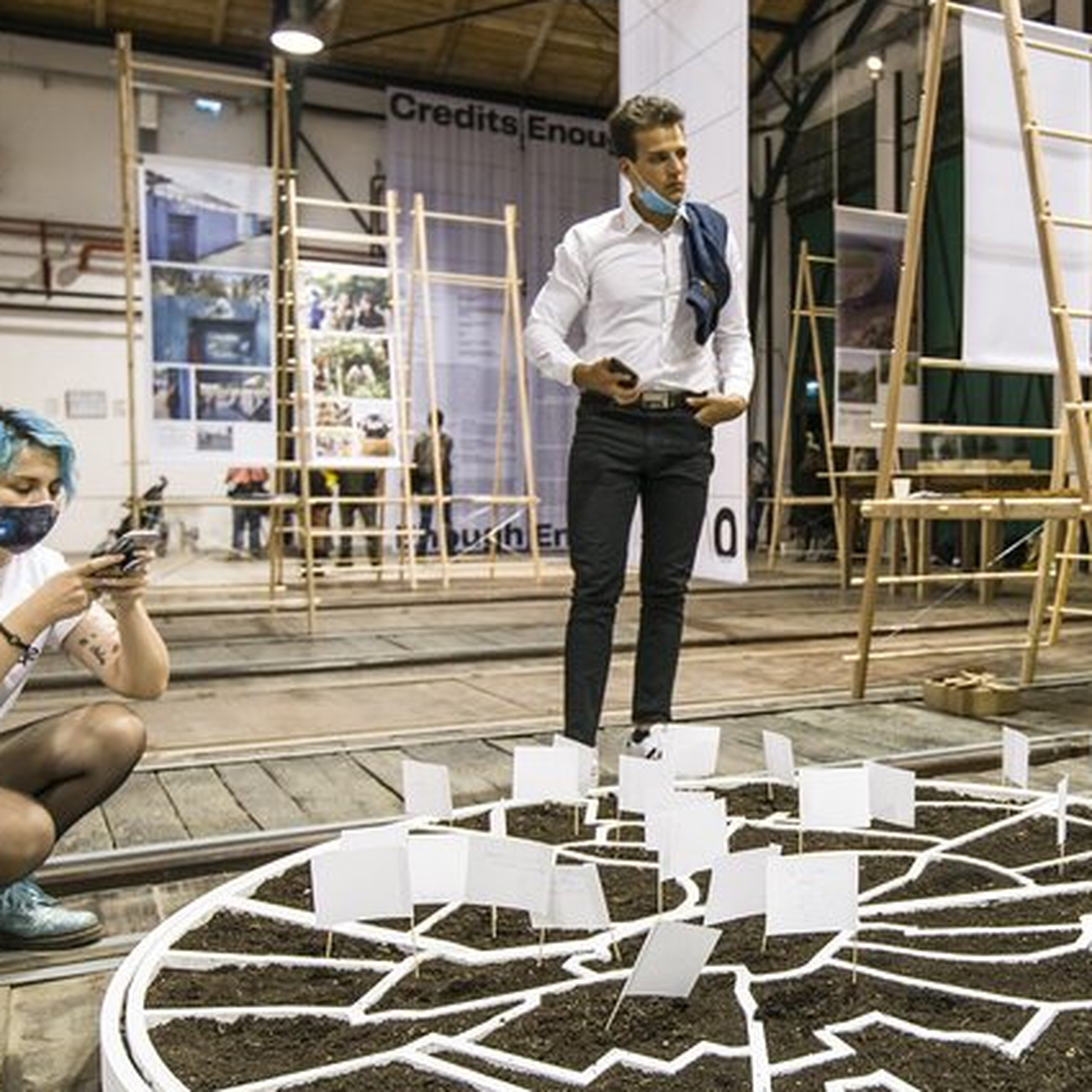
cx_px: 835
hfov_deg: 42.3
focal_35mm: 38
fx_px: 1356
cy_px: 556
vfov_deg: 43.9
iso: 800
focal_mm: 19
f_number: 2.8
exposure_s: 1/125
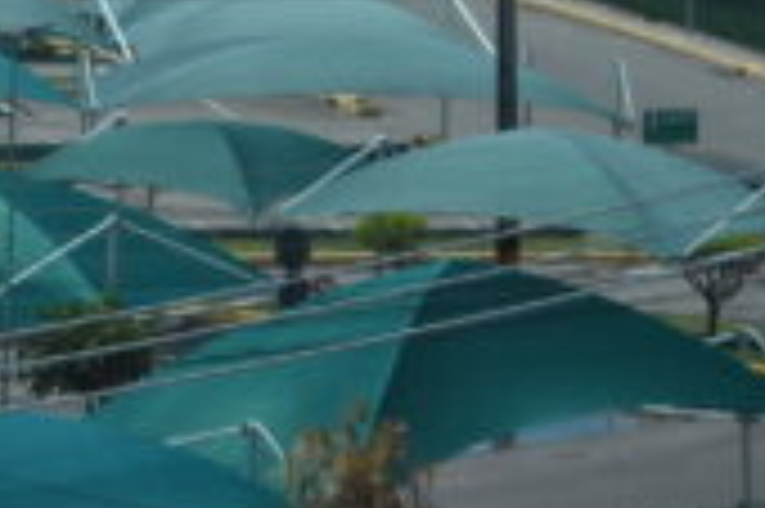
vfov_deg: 5.1
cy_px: -83
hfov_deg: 7.7
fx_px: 5681
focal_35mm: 268
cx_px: 81
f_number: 4.5
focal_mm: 55
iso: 100
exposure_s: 1/50
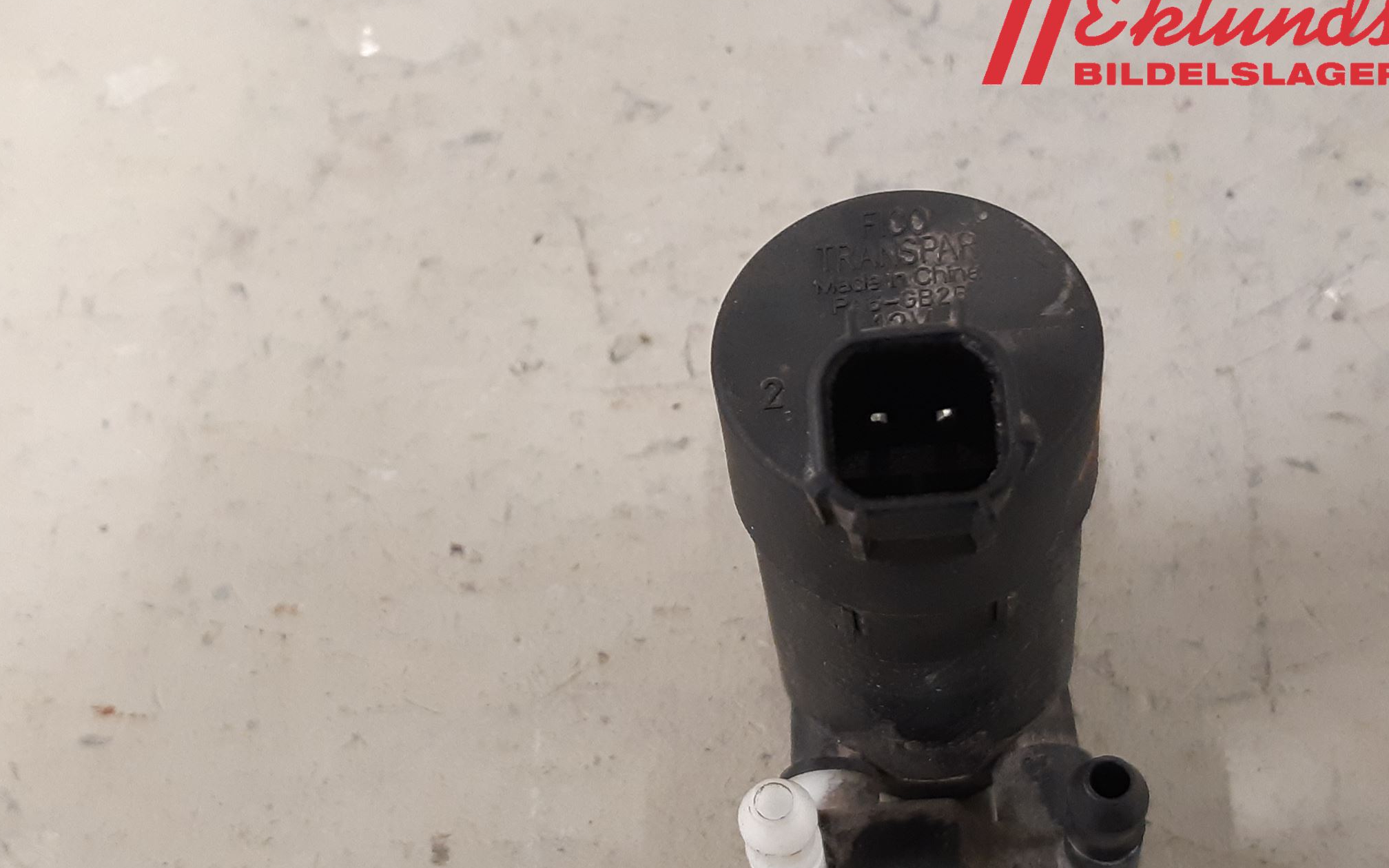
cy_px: 497
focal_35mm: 28
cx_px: 699
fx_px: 1060
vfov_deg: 44.4
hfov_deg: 66.5
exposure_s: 1/33
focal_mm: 3.93
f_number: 1.7
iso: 200
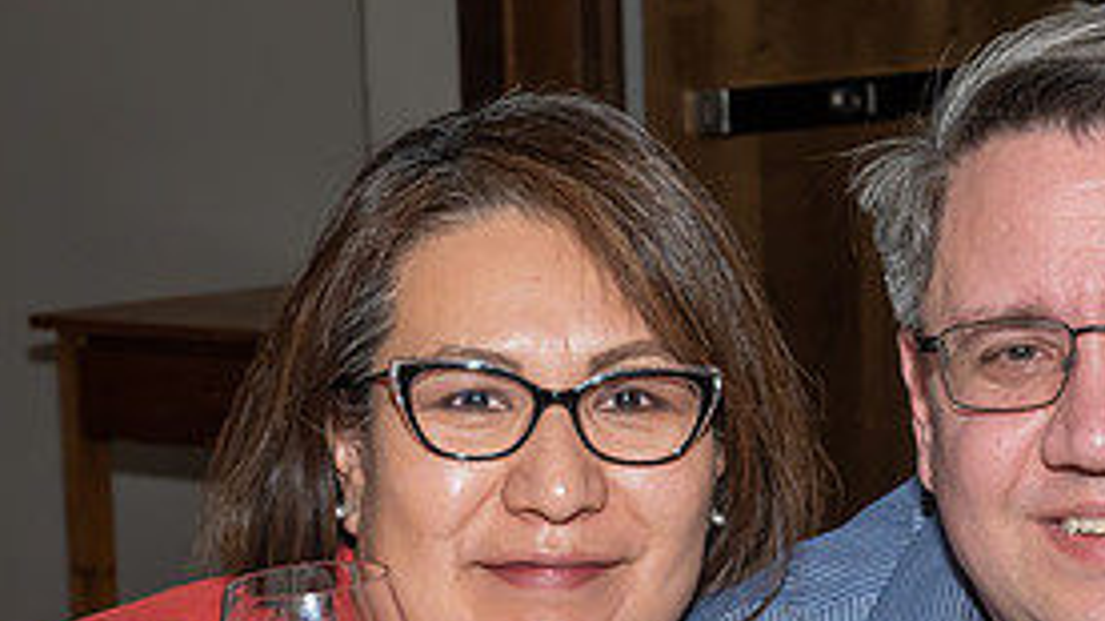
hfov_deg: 13.8
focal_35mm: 156
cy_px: 766
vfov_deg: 7.7
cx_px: 498
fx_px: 4569
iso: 400
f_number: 7.1
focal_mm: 34
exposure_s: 1/250
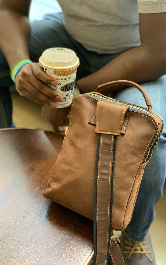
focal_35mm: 56
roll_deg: -2.1
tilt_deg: -39.2
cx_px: 97
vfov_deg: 36.3
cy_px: 133
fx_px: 405
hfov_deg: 23.1
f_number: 2.4
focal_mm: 6
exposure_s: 1/102
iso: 125
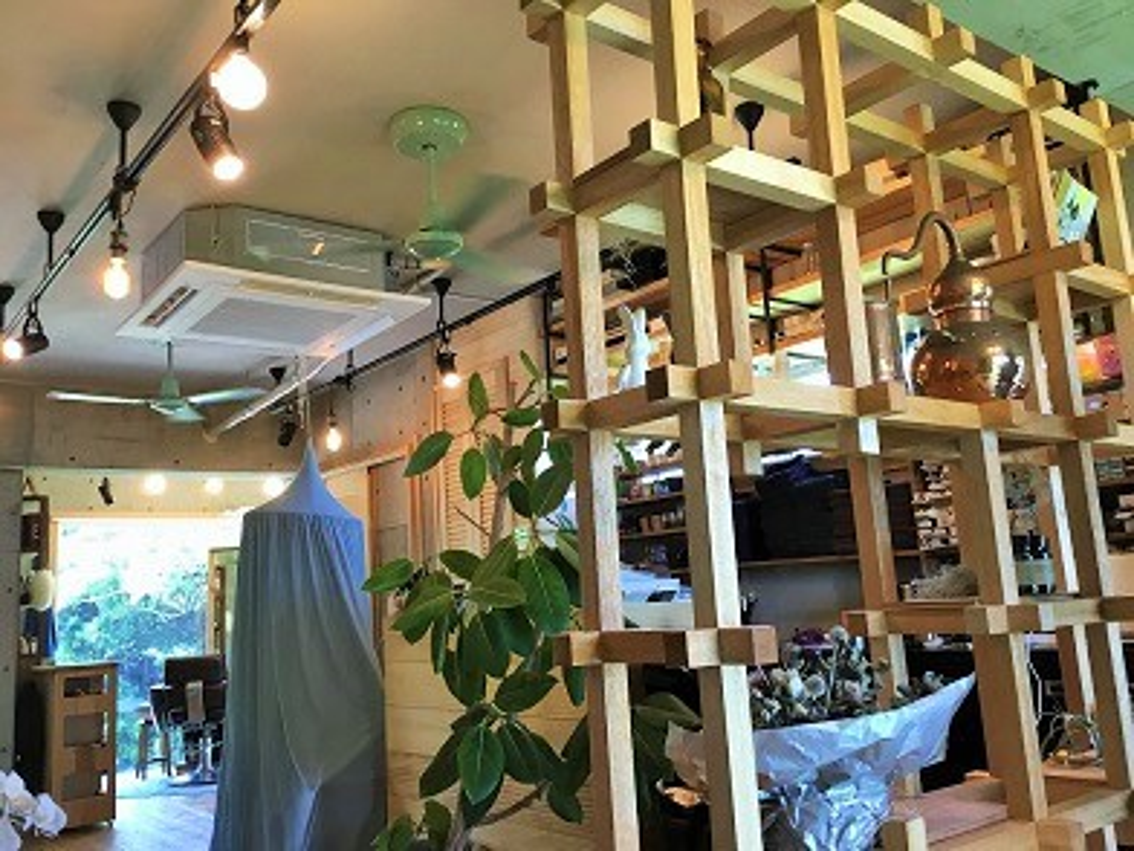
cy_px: 426
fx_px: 1016
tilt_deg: +10.8
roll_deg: +4.0
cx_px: 567
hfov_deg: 58.4
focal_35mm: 31
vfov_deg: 45.4
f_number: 2.4
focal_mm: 3.3
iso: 64
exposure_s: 1/30
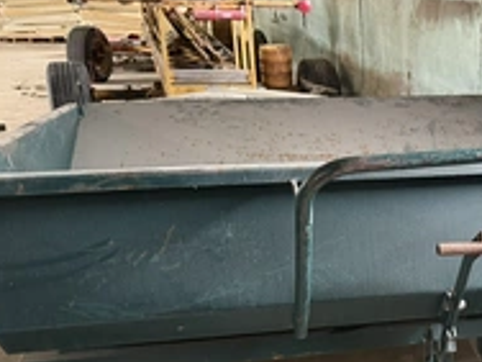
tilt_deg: -23.6
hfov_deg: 34.3
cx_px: 477
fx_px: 710
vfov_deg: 27.9
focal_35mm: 51
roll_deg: -2.0
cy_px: 298
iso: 640
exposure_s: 1/40
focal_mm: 6.76
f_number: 1.78
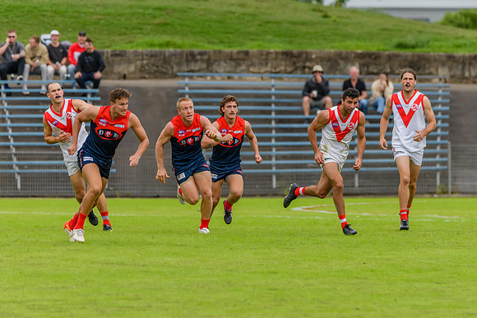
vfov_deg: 2.6
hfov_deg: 3.9
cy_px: 163
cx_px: 266
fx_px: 7037
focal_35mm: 531
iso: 800
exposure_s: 1/2000
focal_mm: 380
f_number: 6
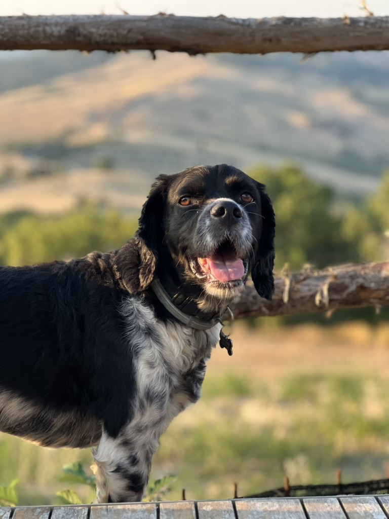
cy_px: 260
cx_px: 194
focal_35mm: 77
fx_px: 1154
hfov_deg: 19.1
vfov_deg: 25.3
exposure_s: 1/121
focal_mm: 9
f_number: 2.8
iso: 64
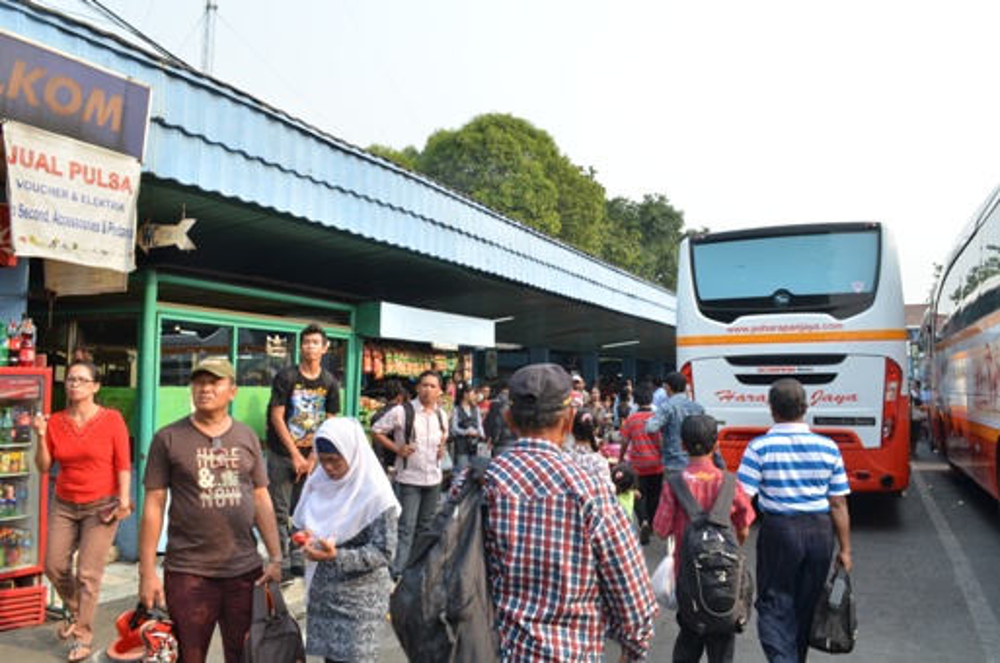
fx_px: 749
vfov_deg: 47.8
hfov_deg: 67.5
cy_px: 332
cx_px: 500
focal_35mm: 27
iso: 400
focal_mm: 18
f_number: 10
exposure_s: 1/125
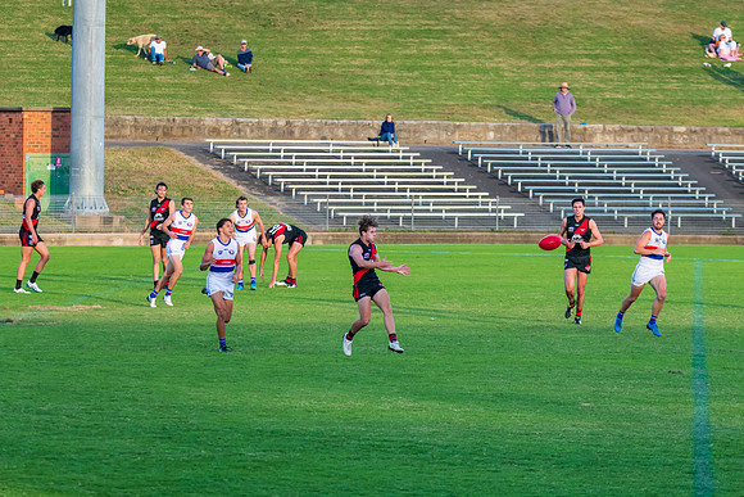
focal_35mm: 242
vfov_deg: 5.7
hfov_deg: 8.5
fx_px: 4995
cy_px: 297
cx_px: 423
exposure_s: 1/800
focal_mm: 200
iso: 1000
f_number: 5.3
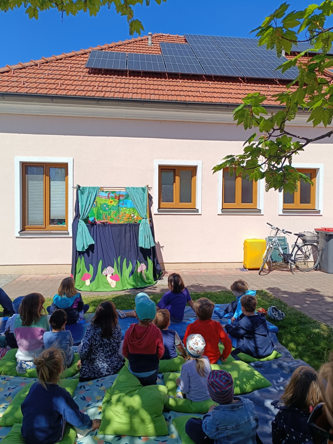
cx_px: 166
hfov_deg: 56.8
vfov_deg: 71.6
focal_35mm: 24
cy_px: 222
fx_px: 308
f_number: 1.88
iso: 56
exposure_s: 1/1497
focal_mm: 5.59
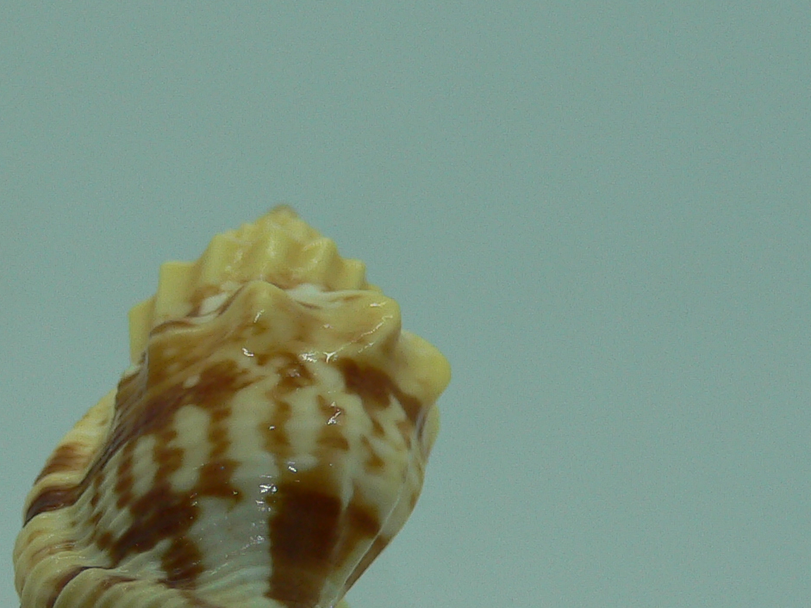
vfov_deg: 19.3
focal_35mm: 75
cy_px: 558
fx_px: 1757
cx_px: 215
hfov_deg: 25.7
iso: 80
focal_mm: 4.6
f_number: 2.8
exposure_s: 1/80
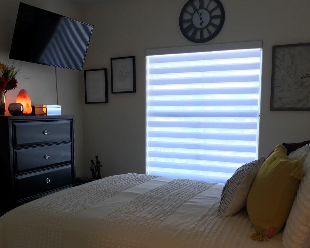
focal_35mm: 38
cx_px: 141
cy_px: 156
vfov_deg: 38.9
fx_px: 349
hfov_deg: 47.9
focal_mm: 3.99
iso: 40
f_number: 1.8
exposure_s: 1/120
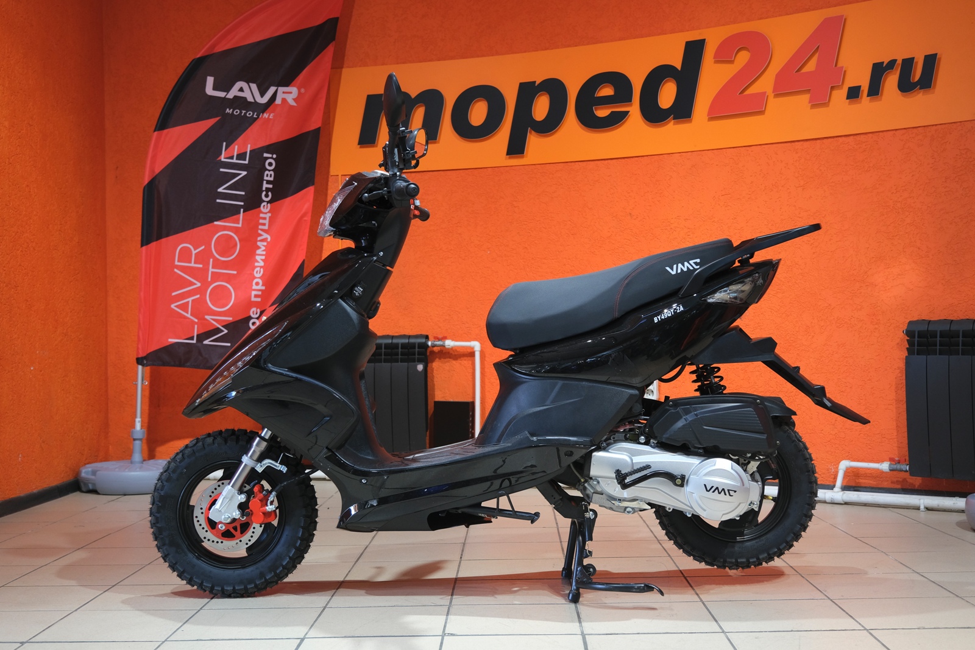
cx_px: 488
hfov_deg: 44.5
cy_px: 325
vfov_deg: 30.5
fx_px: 1192
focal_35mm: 44
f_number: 4
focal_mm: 29.2
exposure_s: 1/60
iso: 800
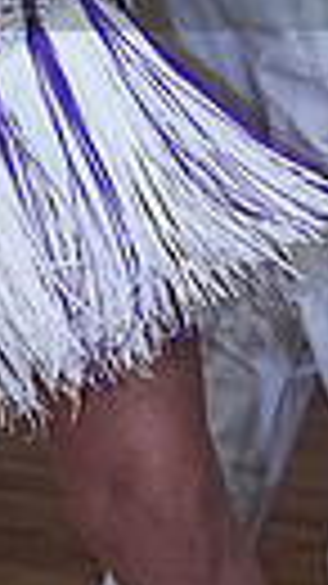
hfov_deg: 4.8
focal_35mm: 252
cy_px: -117
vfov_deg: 8.5
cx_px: 52
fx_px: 3901
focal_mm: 36
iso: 5000
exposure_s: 1/200
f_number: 6.3
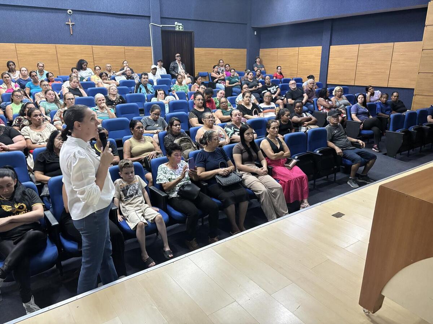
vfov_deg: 53.1
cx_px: 216
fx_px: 325
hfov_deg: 67.3
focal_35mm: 26
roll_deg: +0.4
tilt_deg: -16.2
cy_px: 162
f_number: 1.6
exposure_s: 1/40
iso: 640
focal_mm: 5.96
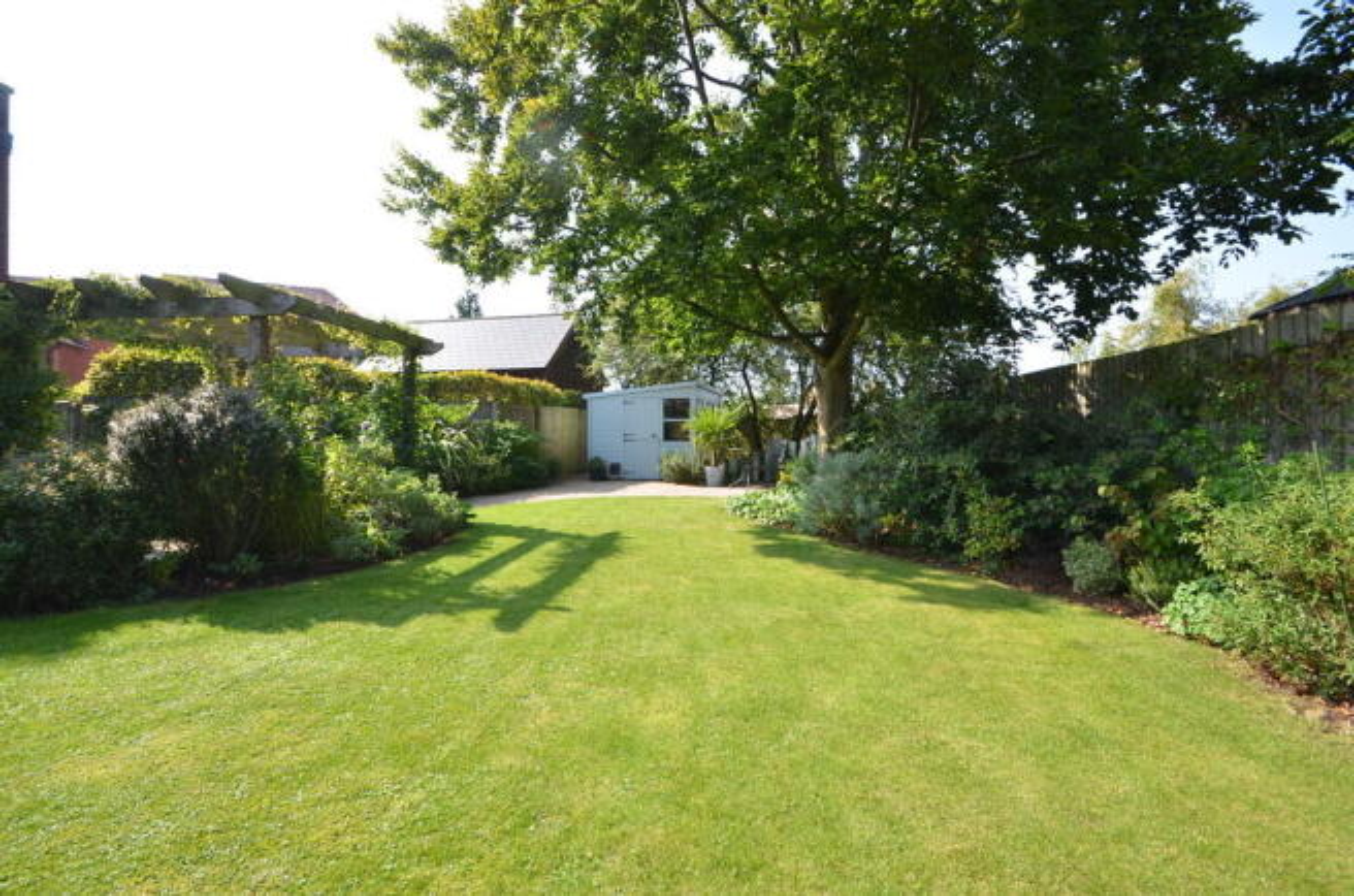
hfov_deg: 100.5
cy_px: 448
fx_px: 563
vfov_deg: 77.0
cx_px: 677
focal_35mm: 15
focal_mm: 10
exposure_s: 1/200
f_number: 7.1
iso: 200
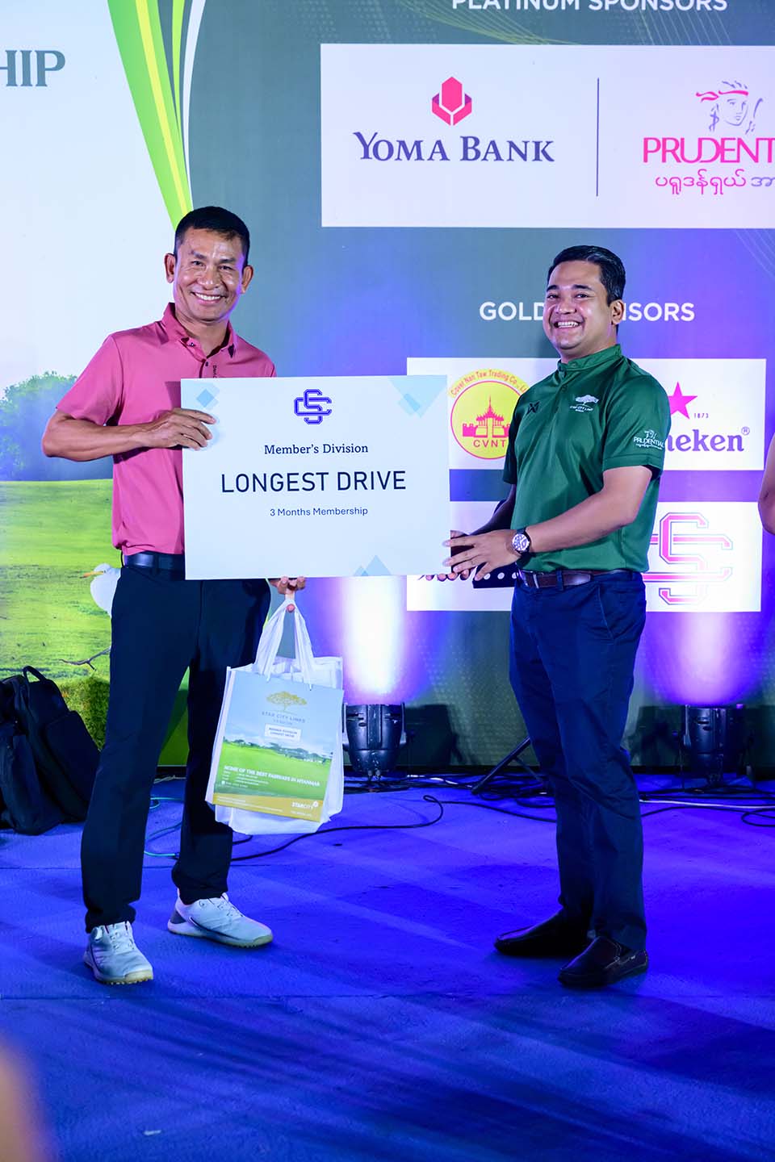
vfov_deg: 34.5
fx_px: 1873
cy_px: 581
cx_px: 388
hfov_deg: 23.4
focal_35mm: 58
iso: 4000
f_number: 4.5
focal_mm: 58
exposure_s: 1/250
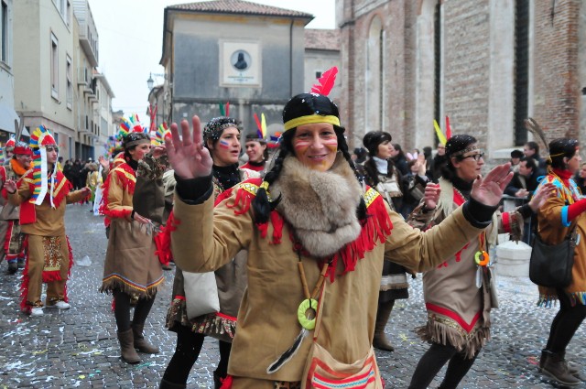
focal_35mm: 36
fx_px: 585
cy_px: 194
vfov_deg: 36.8
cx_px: 293
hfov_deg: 53.2
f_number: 3.2
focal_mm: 24
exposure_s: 1/500
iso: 1600
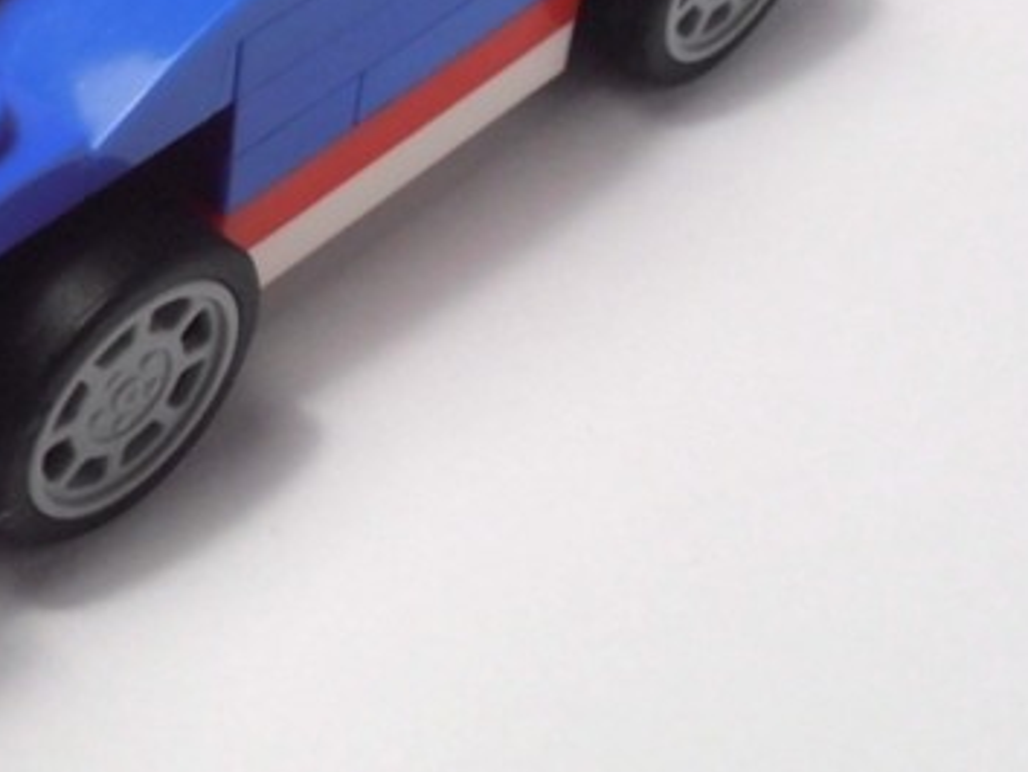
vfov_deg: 15.3
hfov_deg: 20.1
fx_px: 2793
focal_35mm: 94
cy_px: -106
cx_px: -49
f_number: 3.9
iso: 80
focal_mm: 6.61
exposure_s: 1/100
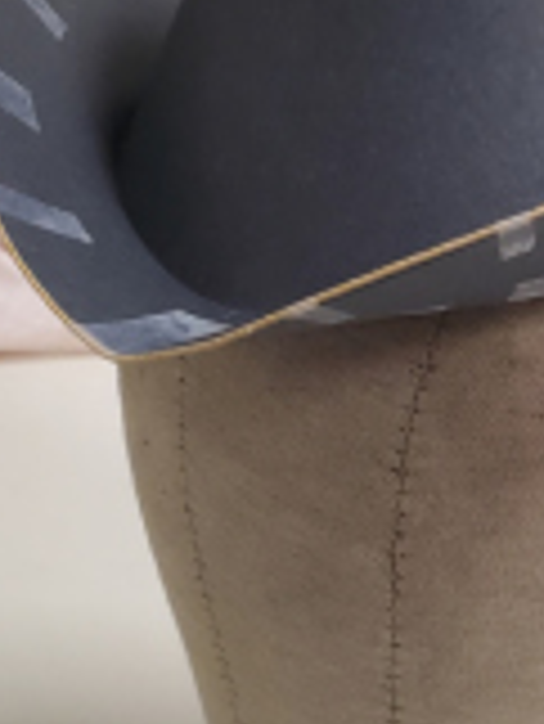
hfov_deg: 20.5
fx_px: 1465
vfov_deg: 27.7
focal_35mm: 70
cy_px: 407
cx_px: 519
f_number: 2.4
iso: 250
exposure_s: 1/60
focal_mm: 4.3
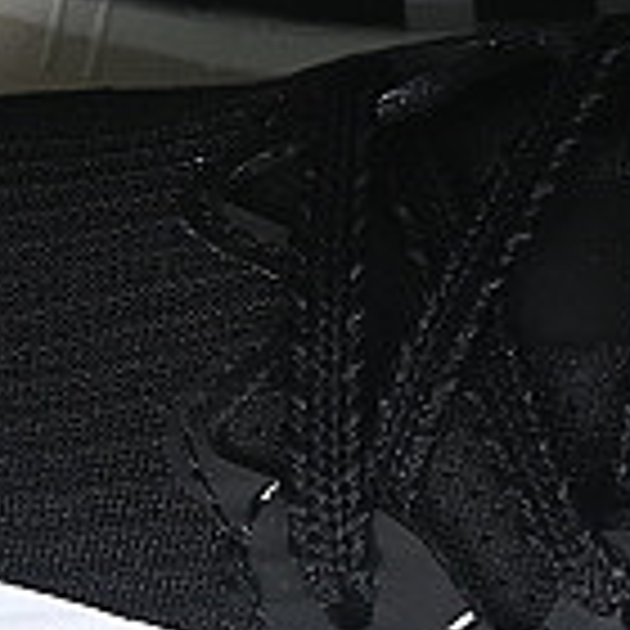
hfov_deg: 3.5
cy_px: 198
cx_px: 1246
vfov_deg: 3.6
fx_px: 10089
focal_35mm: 490
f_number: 6.3
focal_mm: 50
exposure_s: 1/60
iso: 160
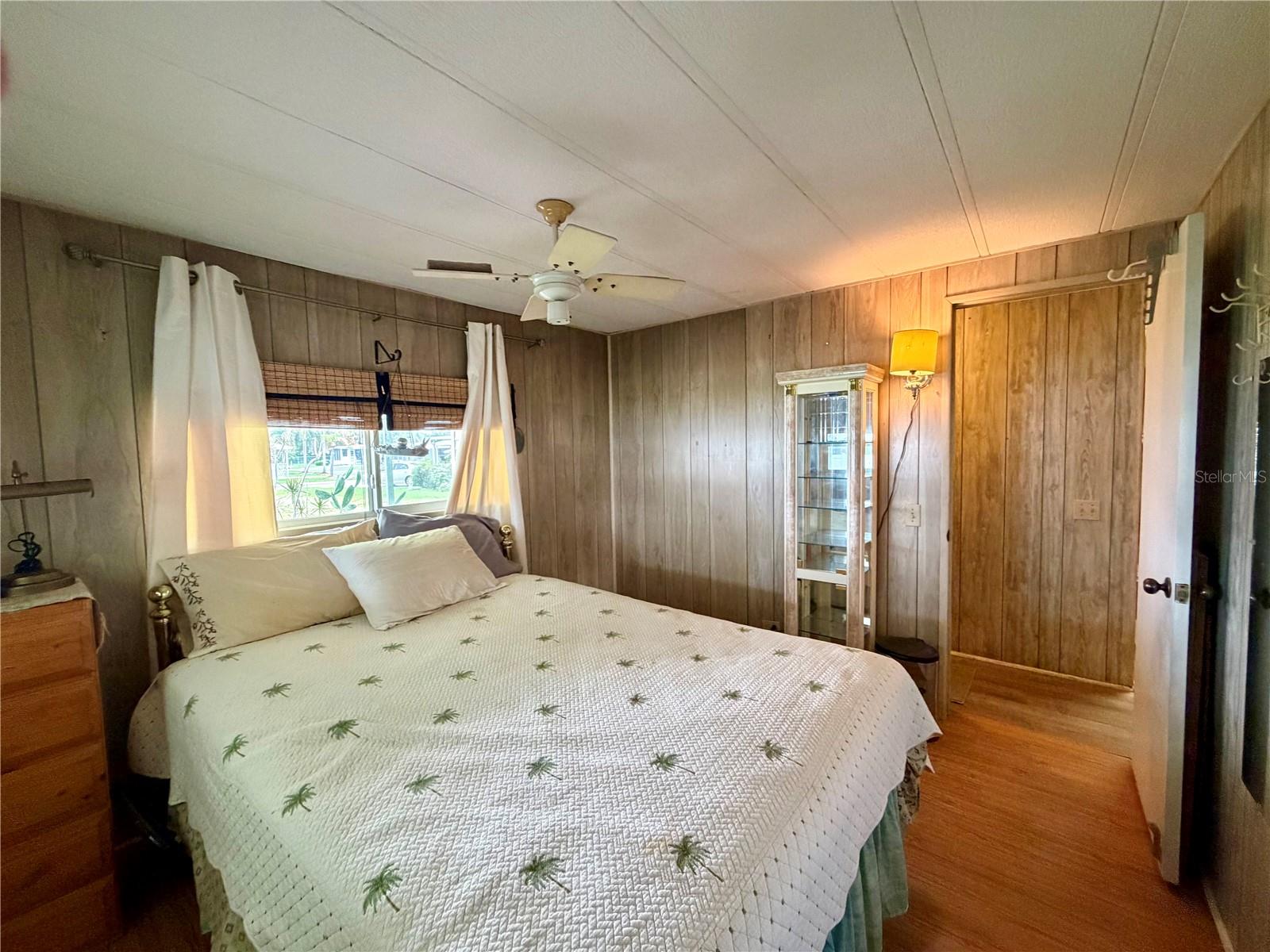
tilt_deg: -3.2
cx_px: 635
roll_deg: +1.8
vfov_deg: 85.7
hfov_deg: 102.1
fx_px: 514
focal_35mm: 14
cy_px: 476
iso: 400
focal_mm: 2.22
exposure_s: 1/60
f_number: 2.2
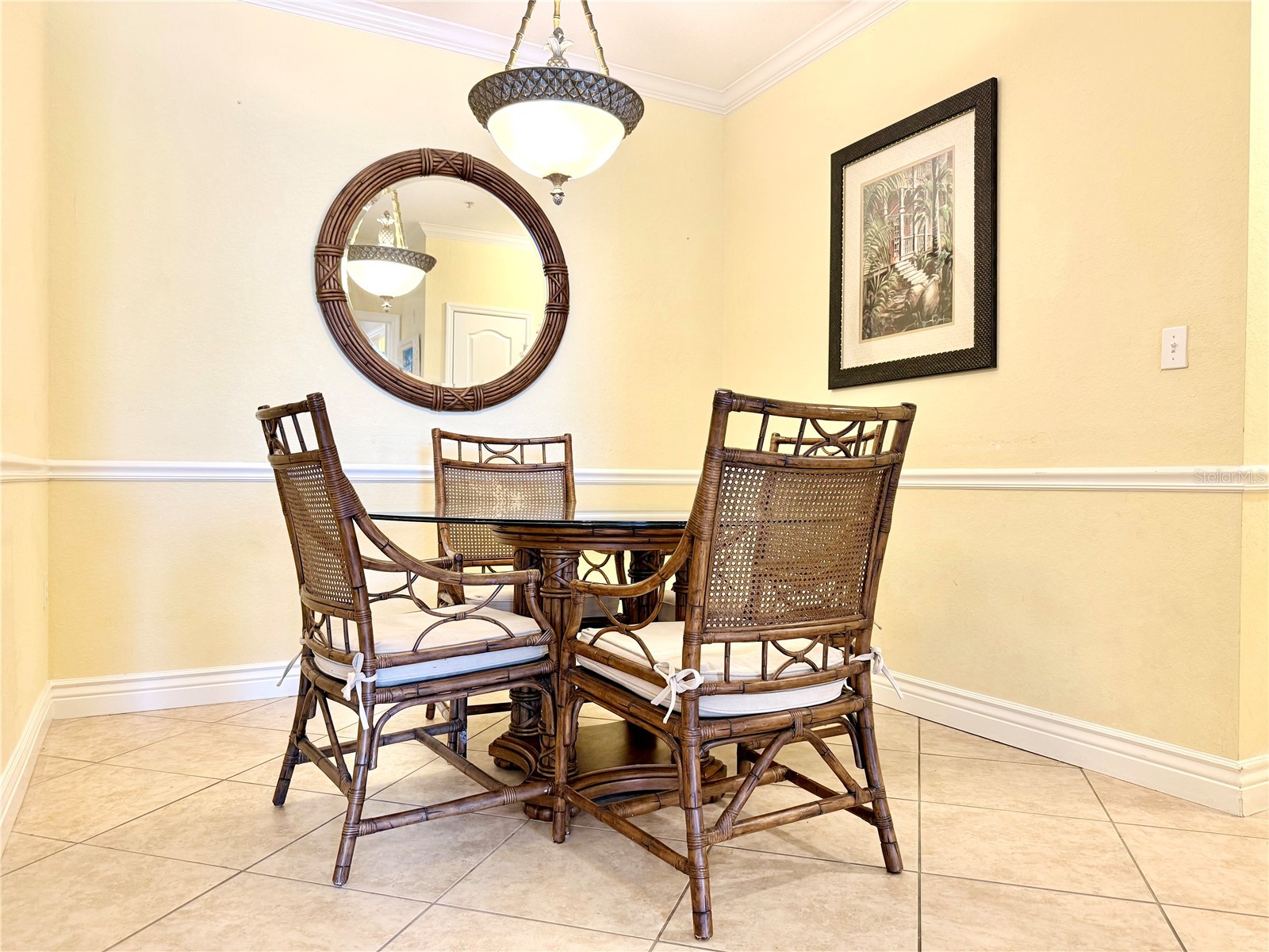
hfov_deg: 71.6
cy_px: 476
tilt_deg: -0.2
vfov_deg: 56.8
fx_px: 880
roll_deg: +0.1
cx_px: 634
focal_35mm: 24
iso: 200
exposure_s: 1/60
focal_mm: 6.76
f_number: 1.78
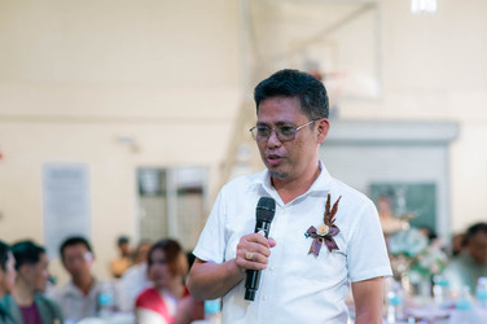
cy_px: 212
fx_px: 1527
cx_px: 289
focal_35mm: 113
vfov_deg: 12.1
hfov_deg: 18.1
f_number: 2.2
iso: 320
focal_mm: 85
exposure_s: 1/250
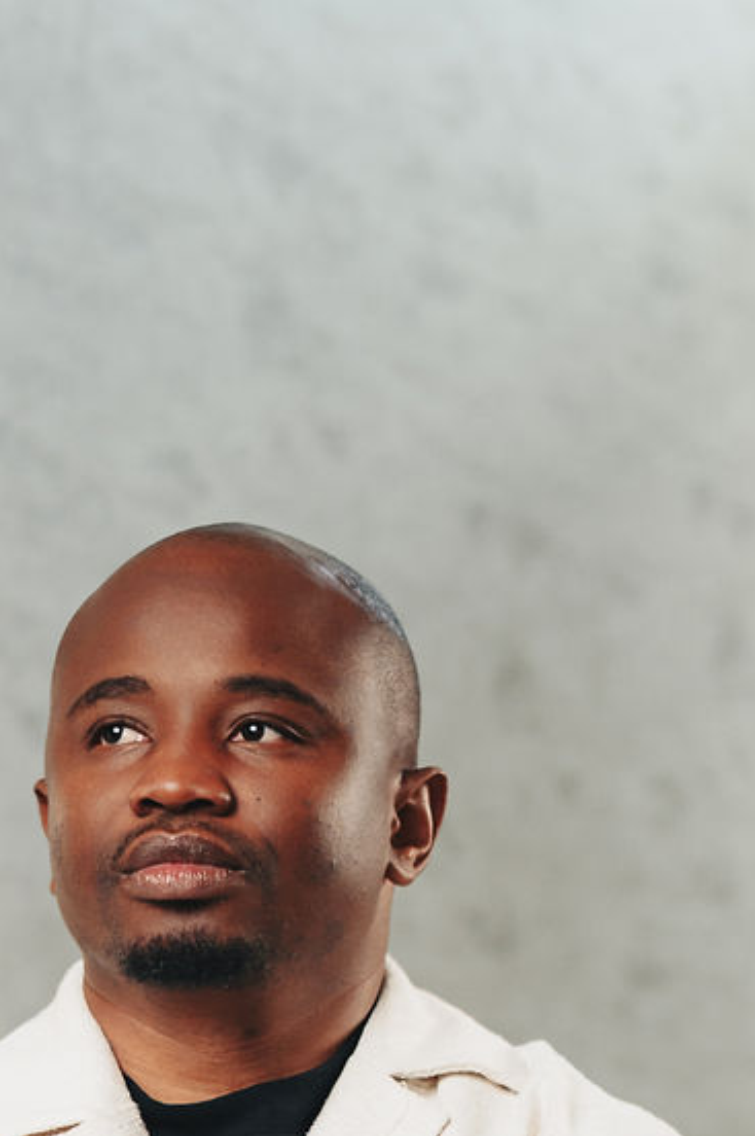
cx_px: 212
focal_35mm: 209
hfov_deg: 6.6
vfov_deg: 9.7
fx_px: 6587
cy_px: 1499
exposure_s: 1/320
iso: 320
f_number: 2.2
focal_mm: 50
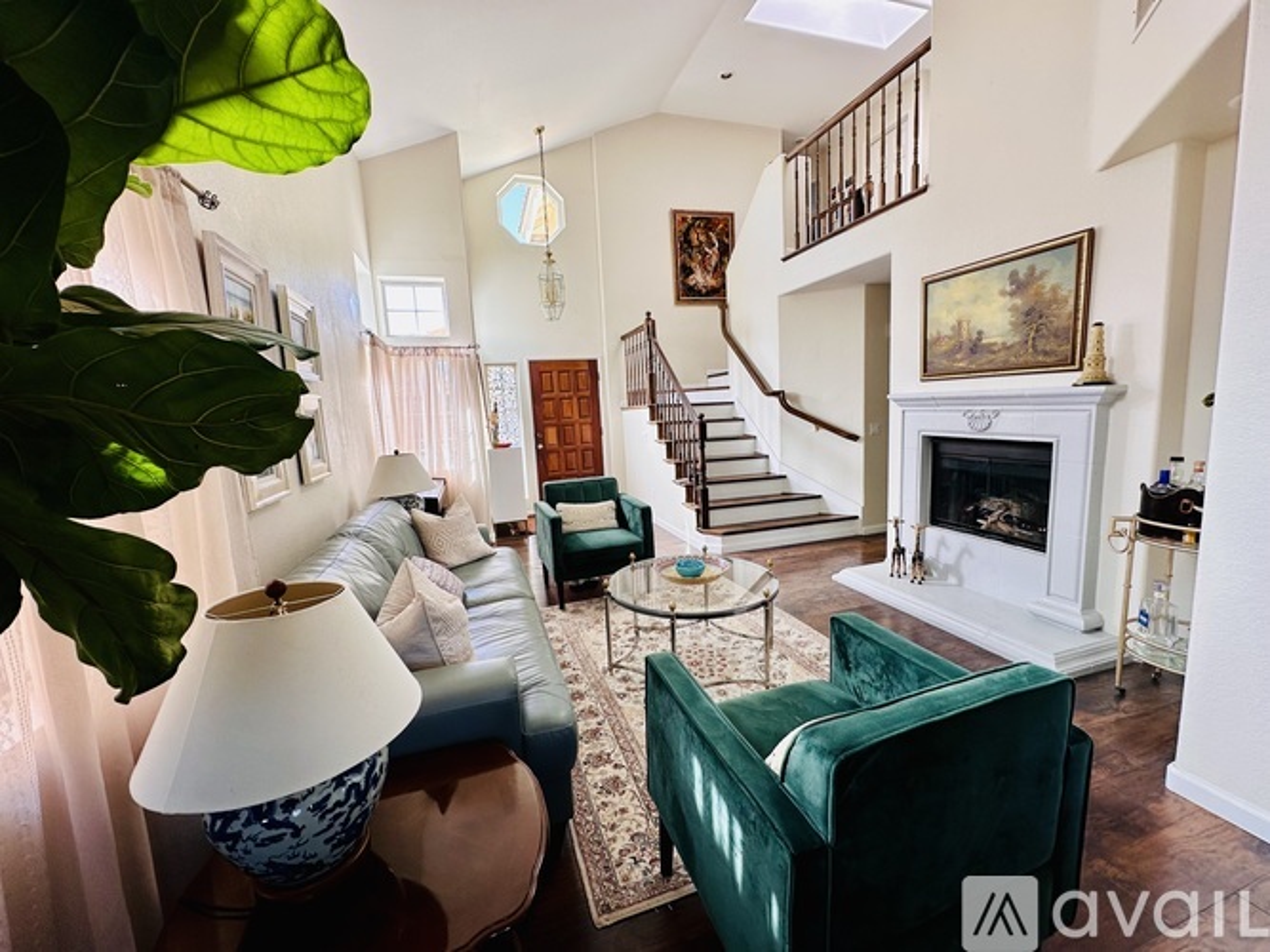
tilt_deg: -7.8
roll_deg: +2.4
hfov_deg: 102.1
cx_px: 635
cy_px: 476
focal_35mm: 14
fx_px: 514
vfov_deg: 85.7
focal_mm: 2.22
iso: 40
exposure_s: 1/99
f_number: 2.2
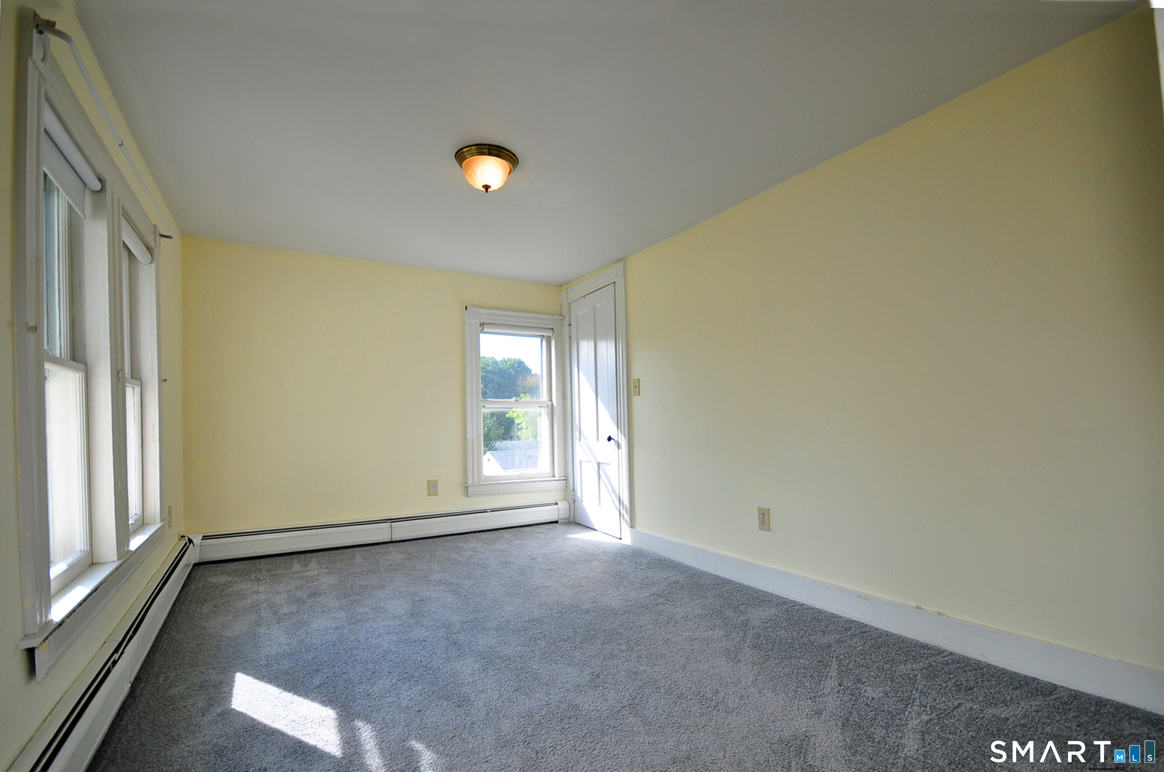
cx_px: 582
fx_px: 484
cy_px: 386
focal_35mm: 15
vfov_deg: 77.2
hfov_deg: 100.5
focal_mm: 10
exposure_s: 1/125
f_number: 5
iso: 200
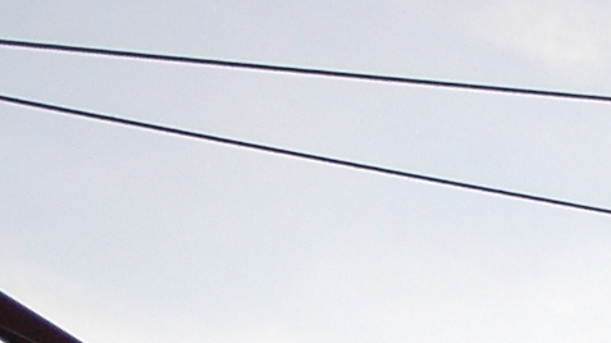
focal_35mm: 198
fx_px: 3207
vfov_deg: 5.8
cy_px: 973
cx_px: 1085
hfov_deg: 10.3
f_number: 3.8
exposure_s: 1/160
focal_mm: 20
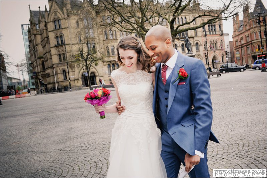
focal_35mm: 34
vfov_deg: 38.9
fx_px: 252
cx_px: 134
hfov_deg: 55.8
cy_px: 89
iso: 2000
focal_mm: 34
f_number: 6.3
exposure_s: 1/500
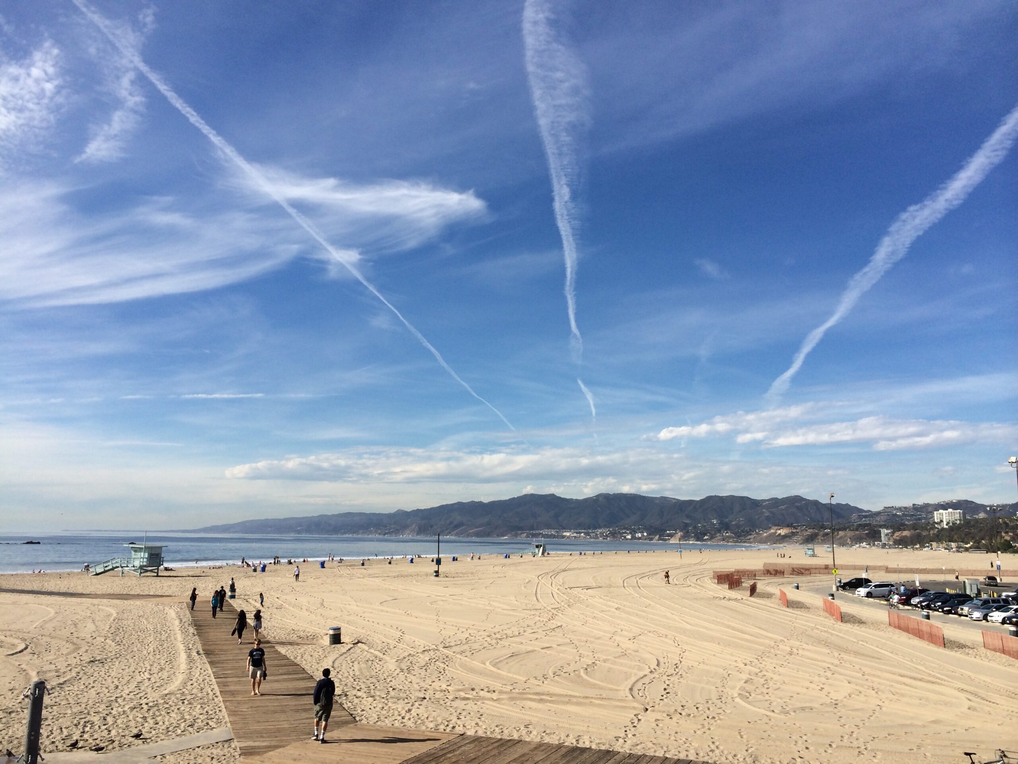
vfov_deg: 46.8
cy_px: 382
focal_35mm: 30
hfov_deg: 60.0
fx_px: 882
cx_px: 509
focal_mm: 4.12
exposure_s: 1/3425
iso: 40
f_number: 2.2
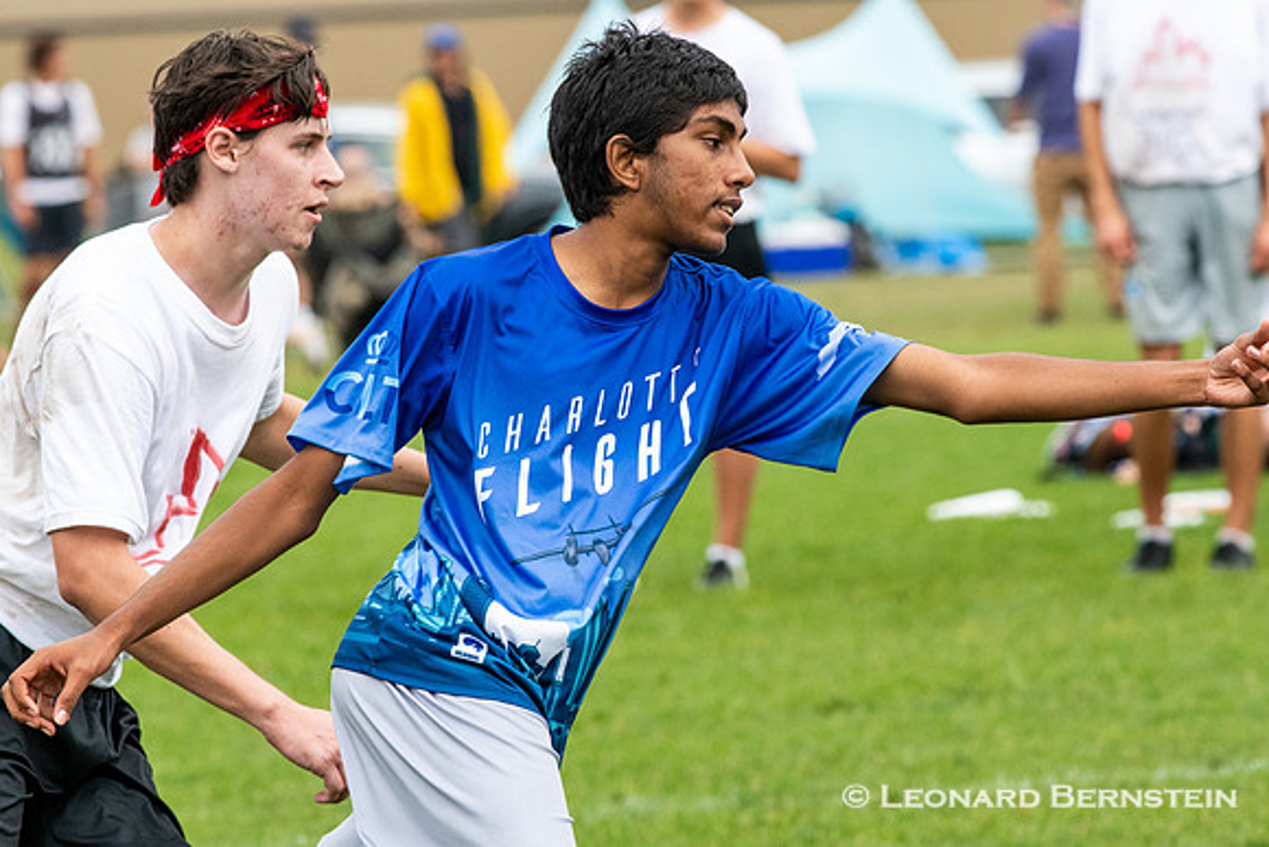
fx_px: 15865
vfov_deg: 3.1
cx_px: 634
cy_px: 424
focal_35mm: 450
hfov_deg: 4.6
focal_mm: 300
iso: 1600
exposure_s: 1/2000
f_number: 9
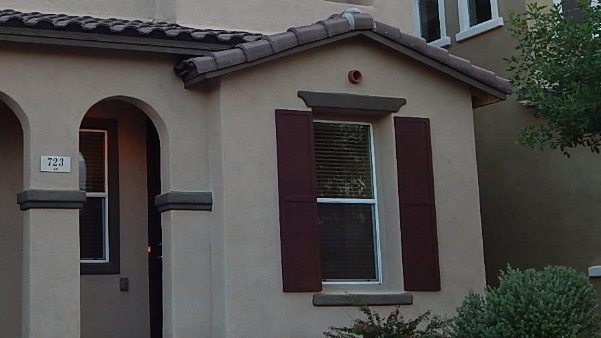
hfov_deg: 28.2
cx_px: 156
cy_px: 68
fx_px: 1180
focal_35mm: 74
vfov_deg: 16.2
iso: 125
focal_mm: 6.8
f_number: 3.4
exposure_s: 1/60
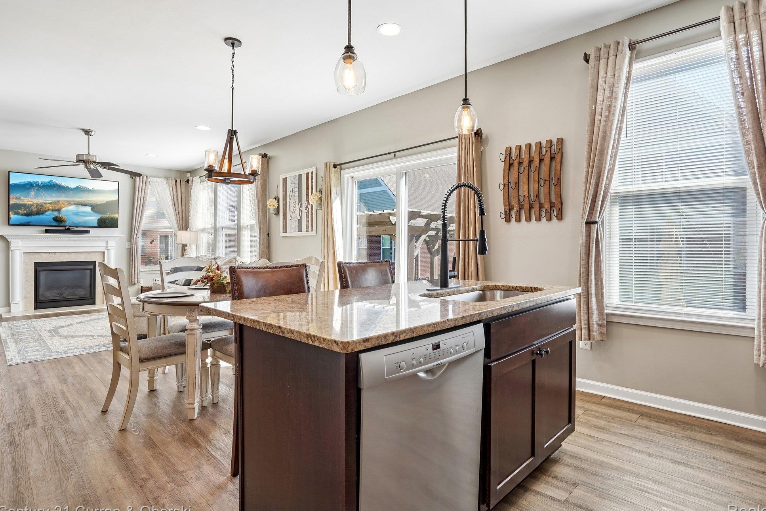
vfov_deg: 67.4
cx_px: 400
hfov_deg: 90.0
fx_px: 383
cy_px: 252
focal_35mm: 18
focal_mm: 17
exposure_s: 1/60
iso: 250
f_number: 8
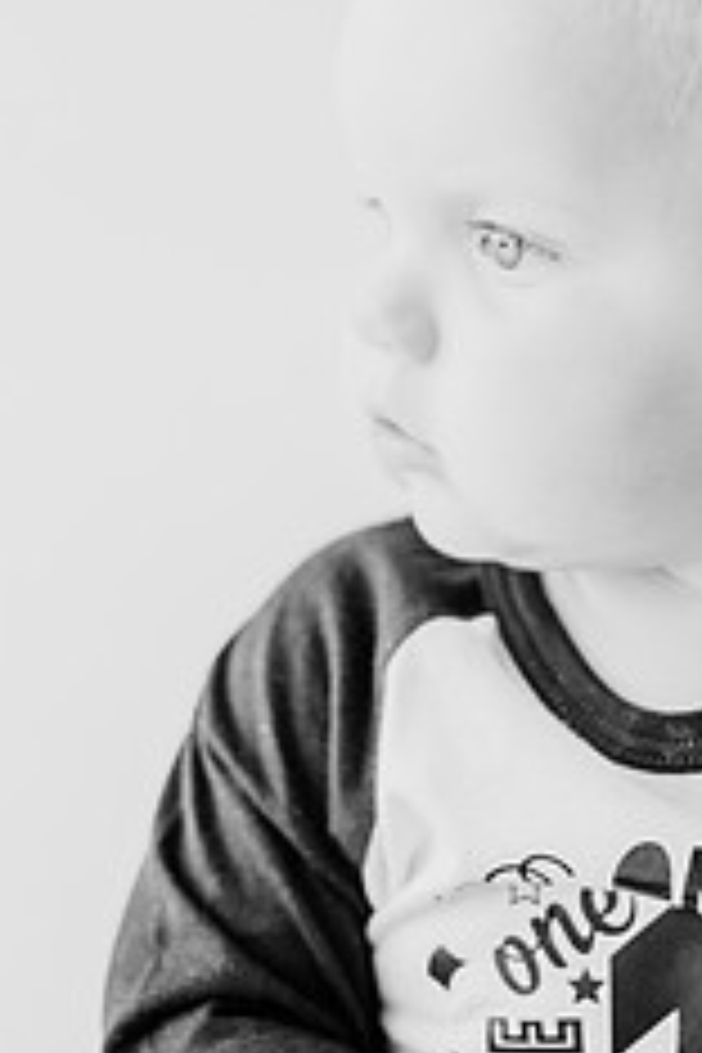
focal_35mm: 124
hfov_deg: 11.0
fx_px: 3627
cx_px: 508
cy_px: 241
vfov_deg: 16.4
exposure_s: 1/640
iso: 500
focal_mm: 50
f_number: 2
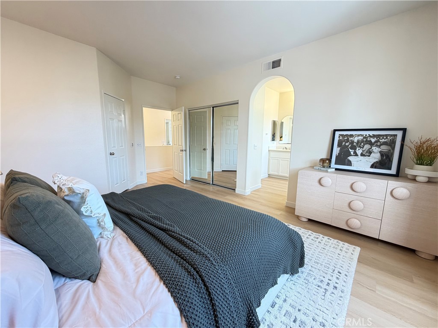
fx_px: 177
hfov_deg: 102.1
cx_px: 219
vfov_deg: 85.7
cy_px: 164
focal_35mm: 14
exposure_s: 1/60
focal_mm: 2.22
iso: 160
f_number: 2.2
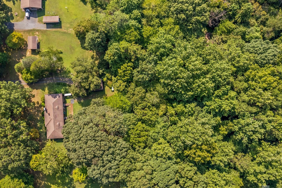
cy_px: 96
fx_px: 227
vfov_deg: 44.9
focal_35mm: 29
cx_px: 136
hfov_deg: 63.7
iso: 100
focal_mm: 8.38
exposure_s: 1/320
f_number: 2.8
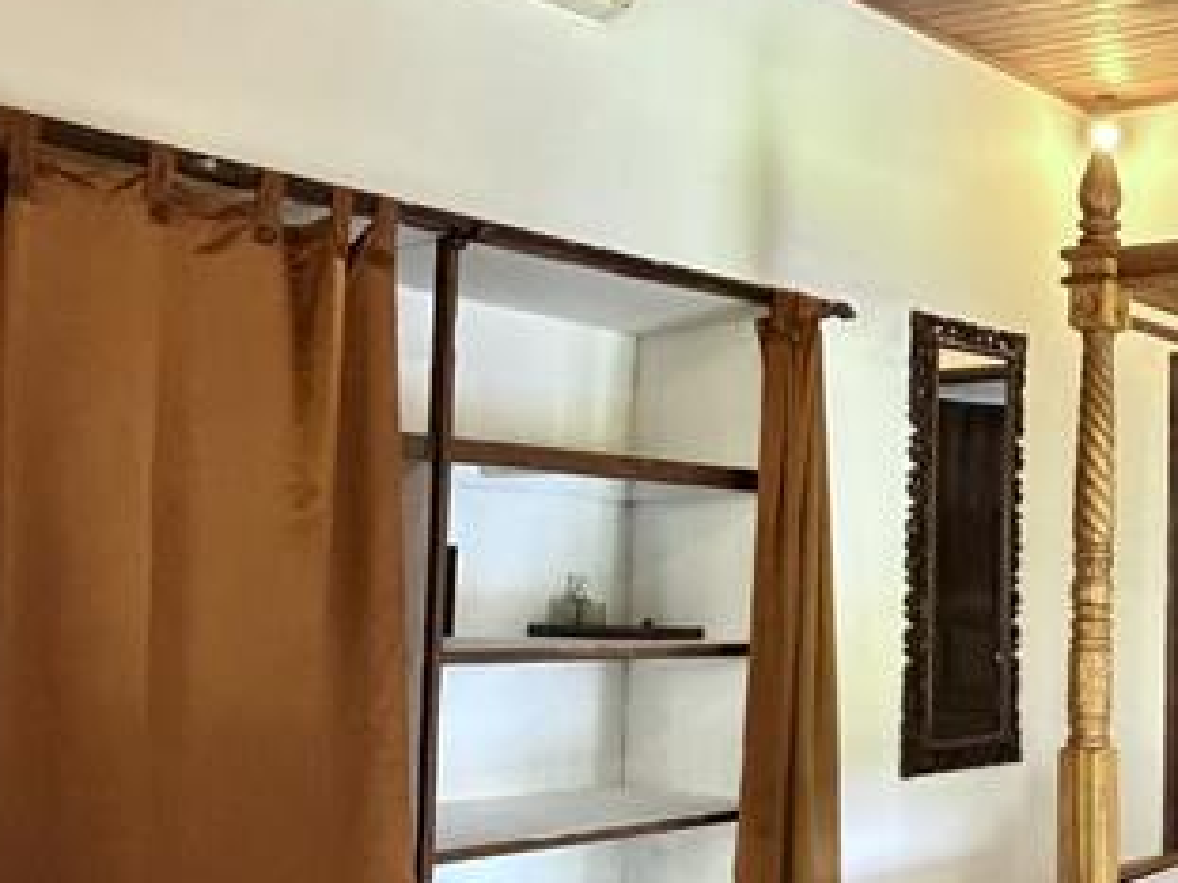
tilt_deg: +3.0
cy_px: 478
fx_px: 1225
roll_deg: +0.5
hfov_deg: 47.0
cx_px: 1030
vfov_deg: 39.6
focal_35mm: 36
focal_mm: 2.22
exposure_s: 1/50
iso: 1000
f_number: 2.2
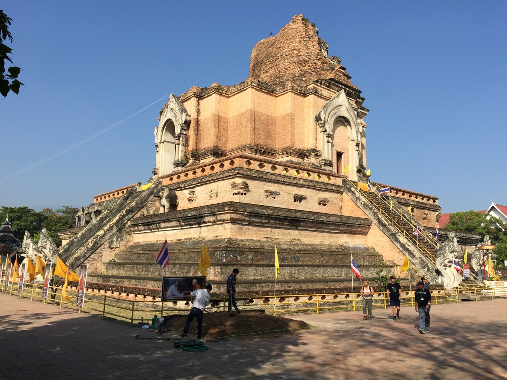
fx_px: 425
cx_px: 254
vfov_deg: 48.2
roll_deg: -1.4
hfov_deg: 61.7
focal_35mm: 29
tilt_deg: +9.7
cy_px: 190
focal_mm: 4.15
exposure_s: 1/2083
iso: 32
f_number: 2.2
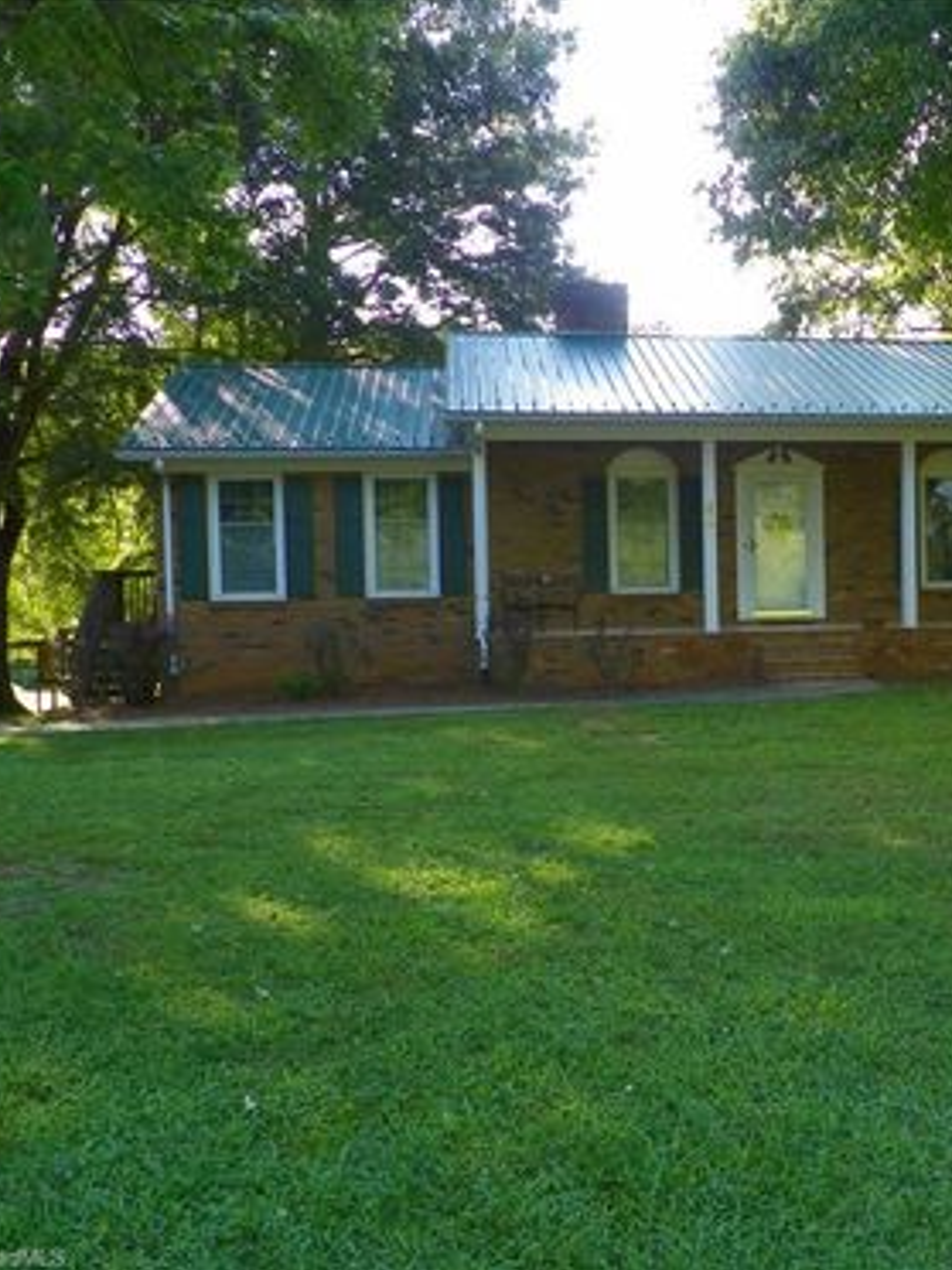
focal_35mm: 43
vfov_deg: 43.9
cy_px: 633
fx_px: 1577
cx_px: 798
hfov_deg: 32.4
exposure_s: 1/100
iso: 64
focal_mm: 5.7
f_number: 2.8
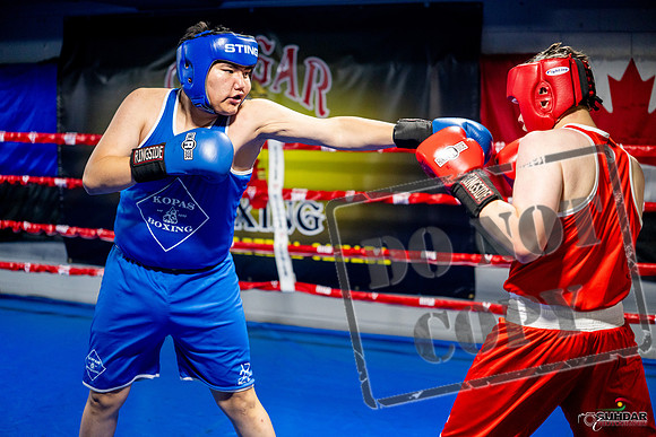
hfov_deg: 39.6
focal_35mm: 50
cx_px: 328
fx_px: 911
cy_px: 218
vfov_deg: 27.0
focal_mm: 50
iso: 4000
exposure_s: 1/1000
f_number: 2
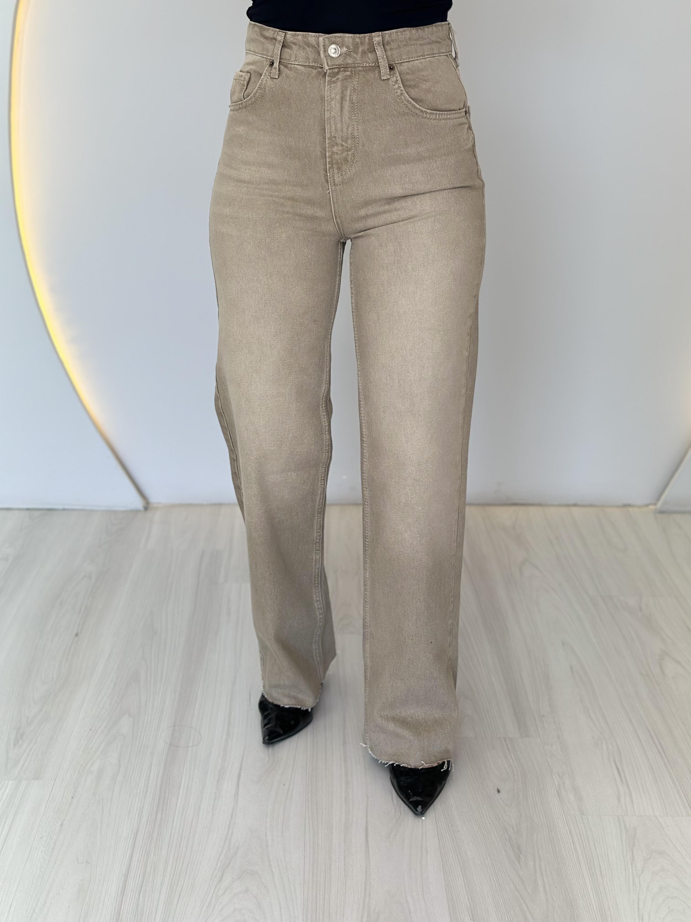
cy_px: 461
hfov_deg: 30.3
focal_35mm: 48
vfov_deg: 39.7
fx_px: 1278
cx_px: 346
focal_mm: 6.86
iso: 80
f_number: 1.78
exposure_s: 1/221
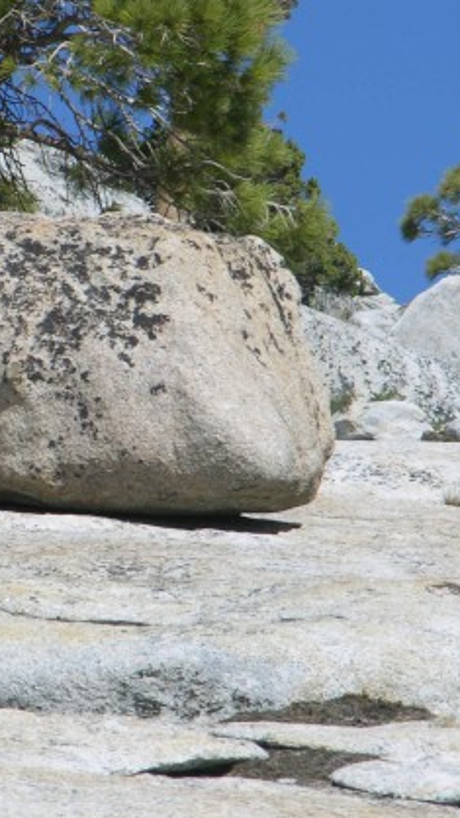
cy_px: 274
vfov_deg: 3.9
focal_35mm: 561
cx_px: -23
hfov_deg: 2.2
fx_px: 12170
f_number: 5.9
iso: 50
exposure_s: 1/311
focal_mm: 71.2
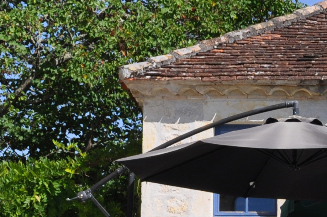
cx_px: 385
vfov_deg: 7.4
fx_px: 1651
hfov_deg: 11.1
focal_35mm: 182
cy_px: 278
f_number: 10
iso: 200
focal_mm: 26
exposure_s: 1/400
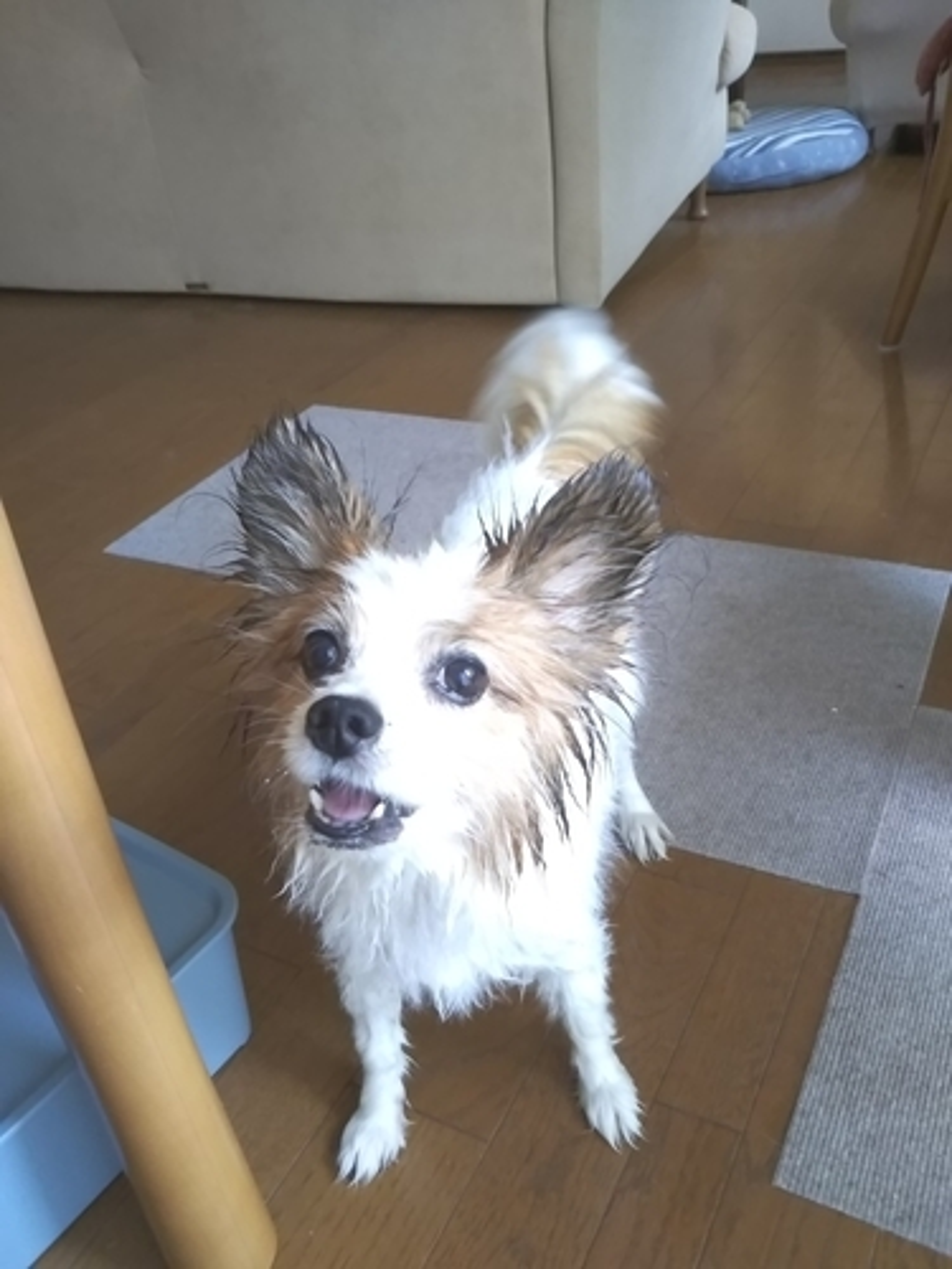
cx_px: 476
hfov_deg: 46.8
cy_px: 634
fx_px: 1100
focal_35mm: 30
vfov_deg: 60.0
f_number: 2.2
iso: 200
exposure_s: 1/30
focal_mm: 4
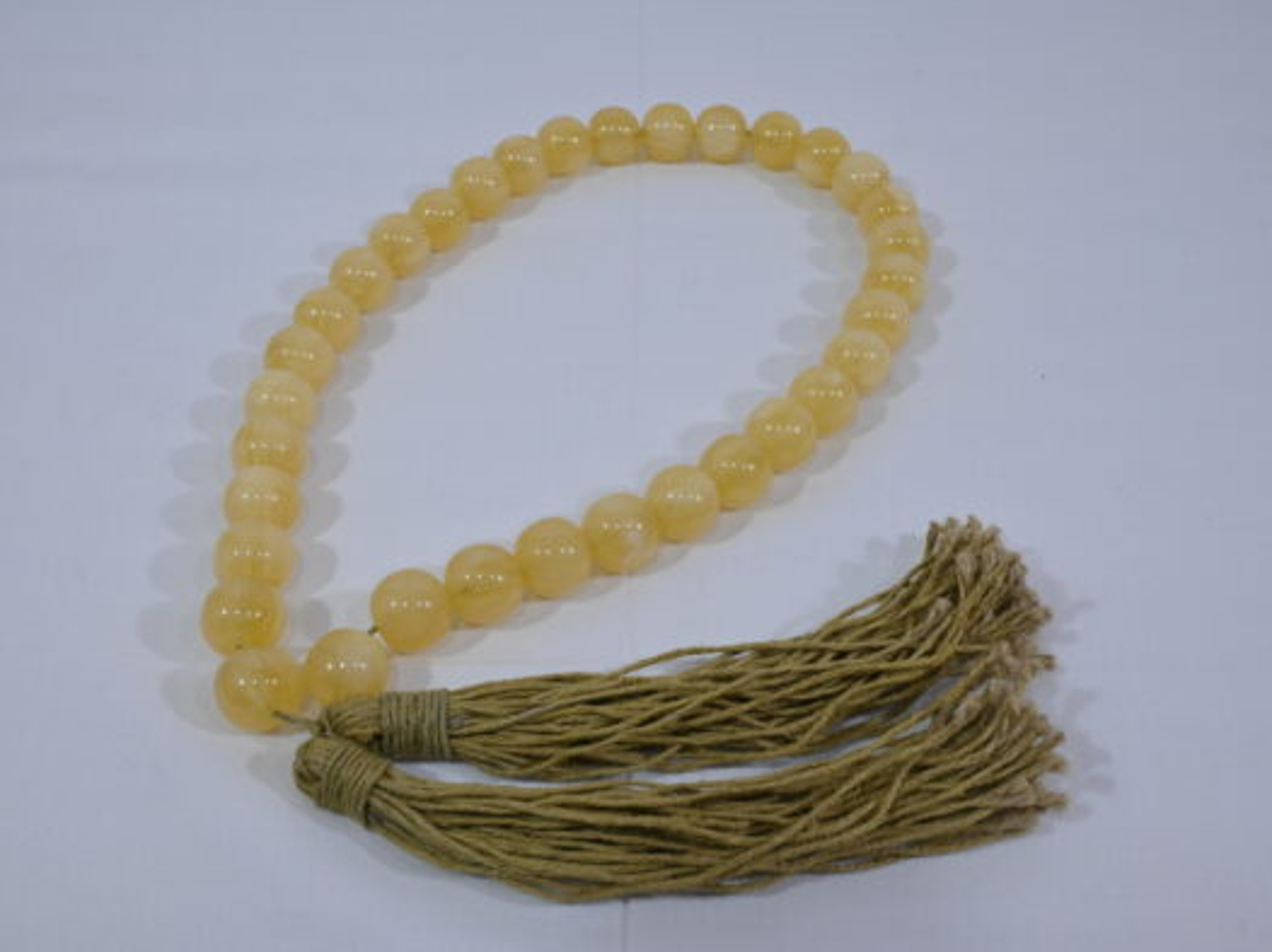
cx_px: 629
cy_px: 477
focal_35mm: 35
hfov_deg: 53.2
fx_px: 1269
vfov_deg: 41.2
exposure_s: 1/125
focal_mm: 31.5
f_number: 9
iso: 640
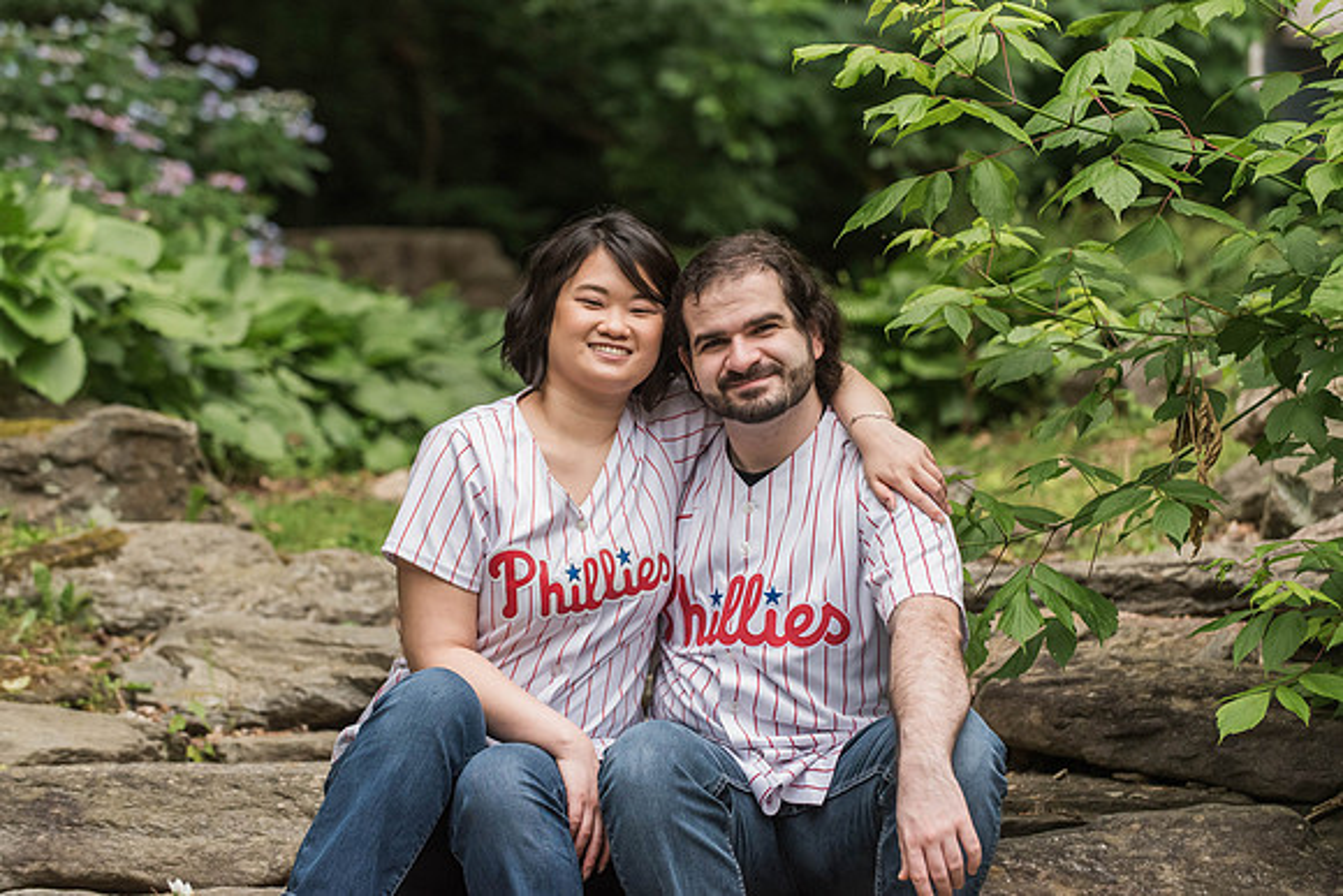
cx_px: 675
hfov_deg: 16.5
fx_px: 4633
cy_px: 433
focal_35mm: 124
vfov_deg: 11.0
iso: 2000
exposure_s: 1/1250
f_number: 4
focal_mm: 120
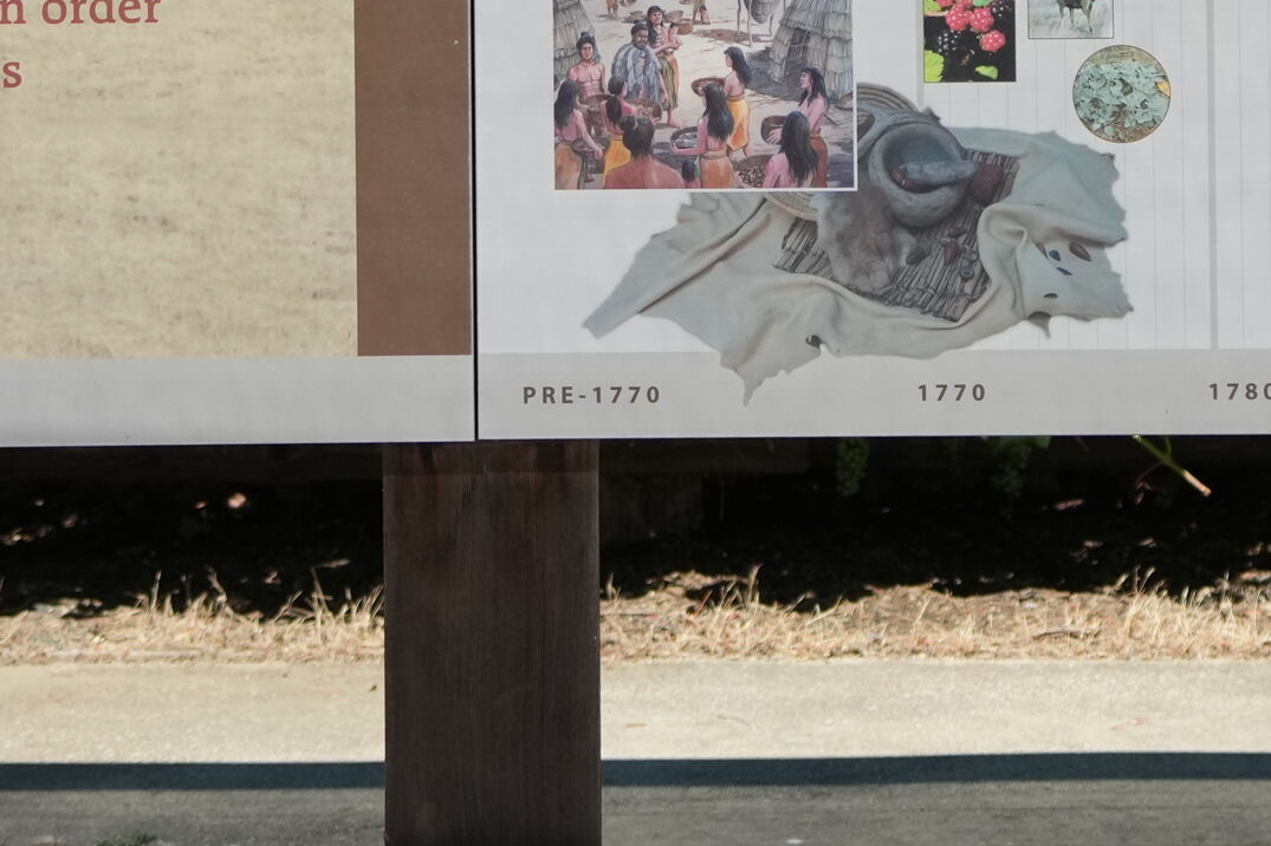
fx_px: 7094
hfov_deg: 10.2
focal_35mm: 201
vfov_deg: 6.7
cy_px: -631
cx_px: 558
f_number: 4.5
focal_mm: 50
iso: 500
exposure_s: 1/2500
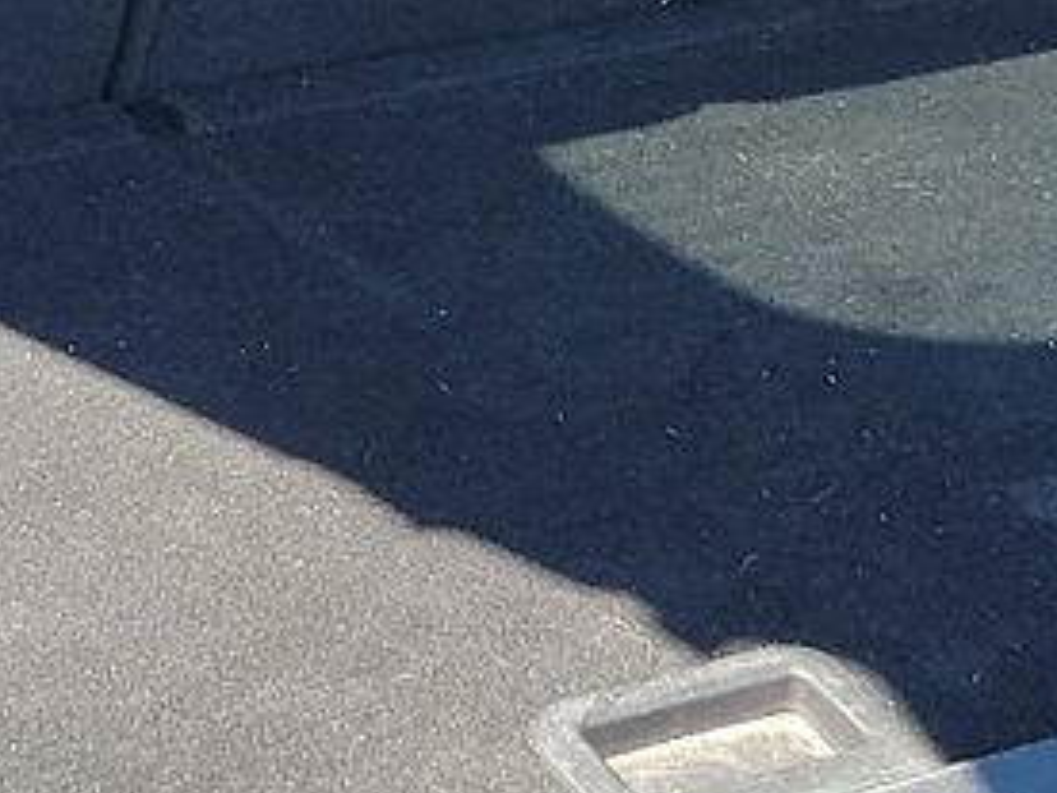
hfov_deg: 14.1
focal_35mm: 139
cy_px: -157
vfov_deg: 10.5
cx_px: 237
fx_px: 4244
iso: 50
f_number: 1.8
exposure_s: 1/119
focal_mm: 6.7
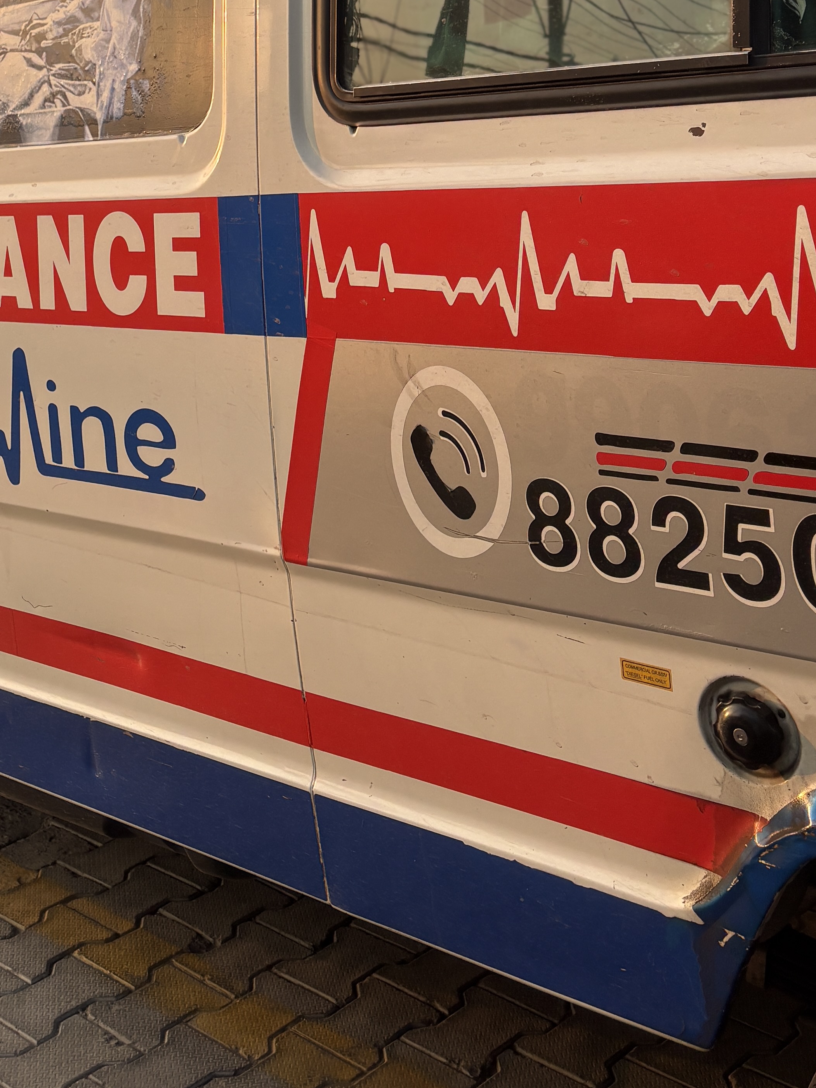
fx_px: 1666
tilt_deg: -1.1
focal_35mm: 53
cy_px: 112
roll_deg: +1.3
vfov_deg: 34.2
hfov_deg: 27.3
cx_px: 235
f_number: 1.6
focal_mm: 5.96
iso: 50
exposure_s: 1/660
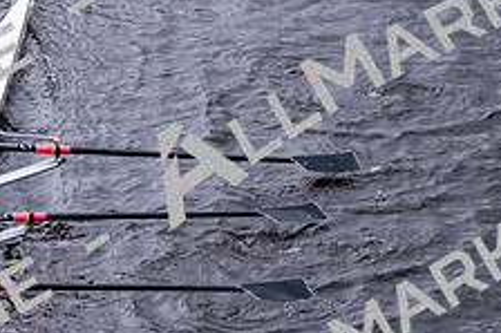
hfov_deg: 4.0
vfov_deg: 2.6
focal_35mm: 519
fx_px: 7217
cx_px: -34
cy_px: 17
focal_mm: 200
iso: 3600
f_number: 2.8
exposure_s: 1/2000
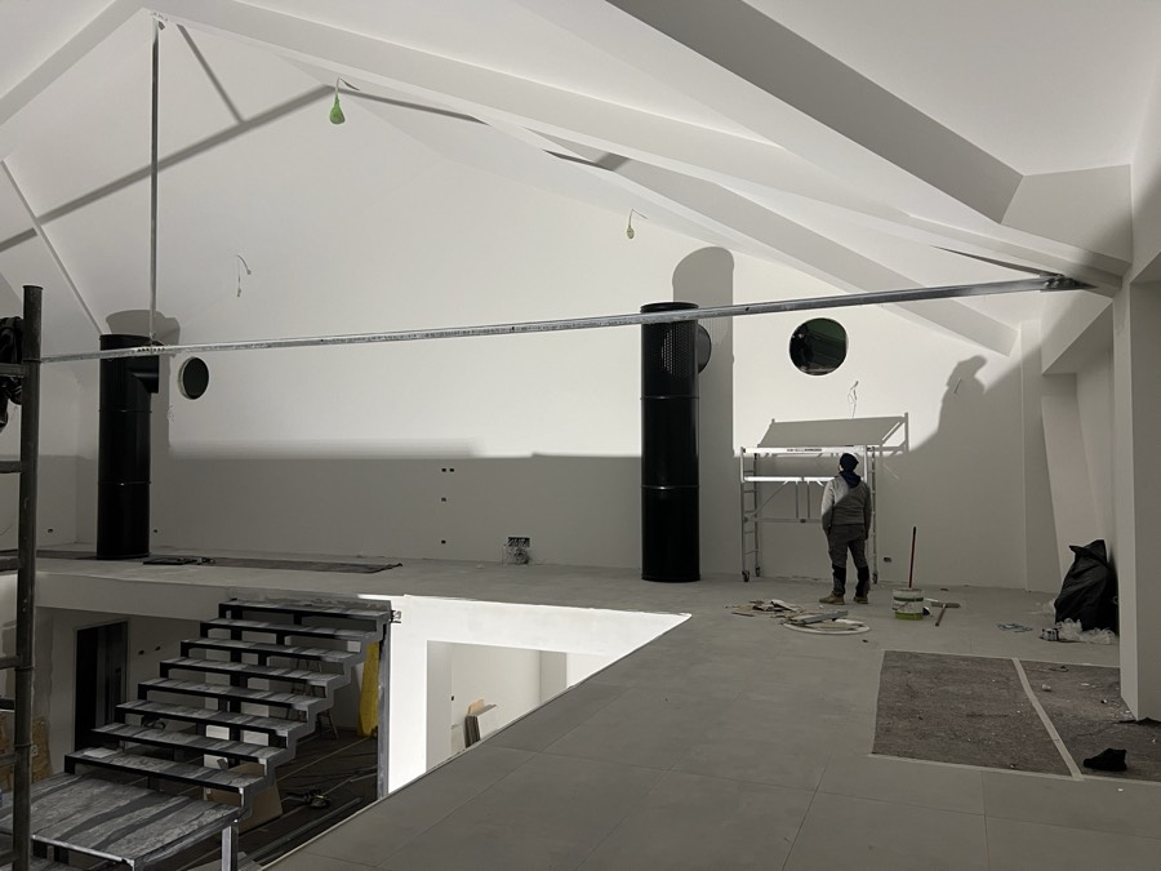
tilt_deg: +2.0
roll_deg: +0.3
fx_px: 872
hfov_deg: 67.3
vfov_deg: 53.1
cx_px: 580
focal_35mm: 26
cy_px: 436
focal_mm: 5.7
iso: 160
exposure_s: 1/50
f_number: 1.5
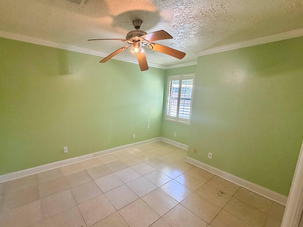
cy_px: 118
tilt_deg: -10.5
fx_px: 140
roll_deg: -1.8
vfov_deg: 78.1
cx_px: 130
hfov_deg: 93.9
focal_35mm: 16
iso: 160
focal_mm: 2.22
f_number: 2.2
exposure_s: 1/60
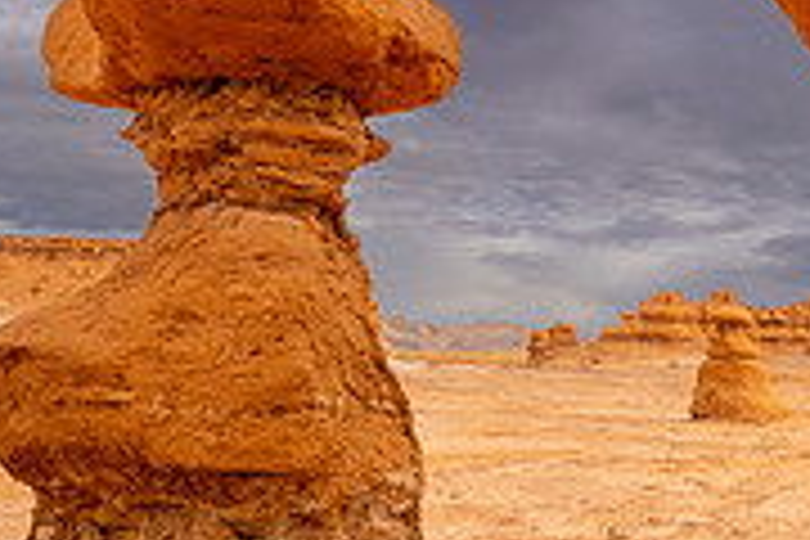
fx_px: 1012
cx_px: 801
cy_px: -16
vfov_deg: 27.9
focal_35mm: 45
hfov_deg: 38.9
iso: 200
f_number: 8
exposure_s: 1/640
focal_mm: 14
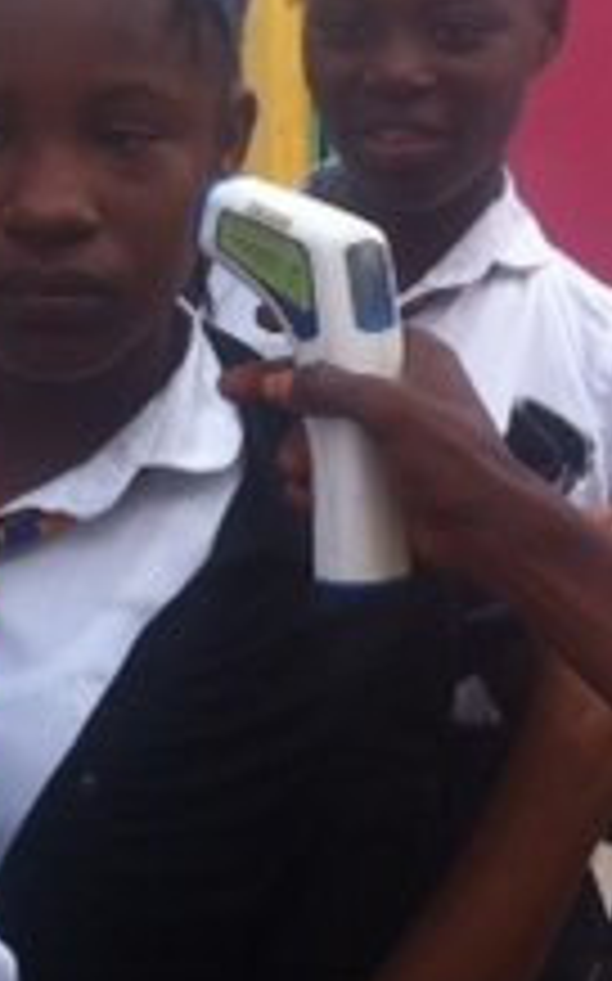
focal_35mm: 109
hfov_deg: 12.0
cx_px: 220
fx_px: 2913
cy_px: 346
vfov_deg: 19.1
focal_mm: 3.85
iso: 100
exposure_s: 1/120
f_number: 2.8
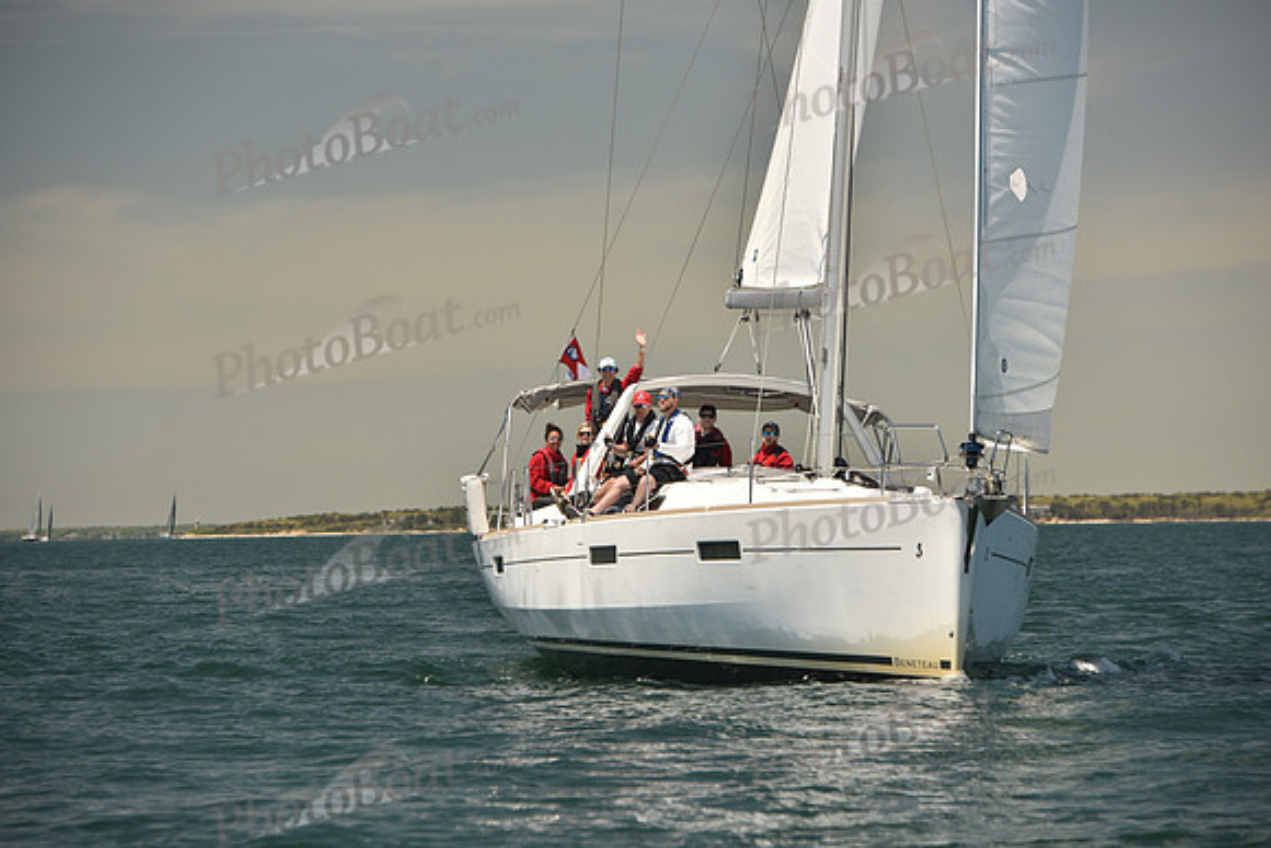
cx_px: 636
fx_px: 6003
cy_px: 424
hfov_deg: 12.1
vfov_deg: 8.1
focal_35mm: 170
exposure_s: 1/800
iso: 250
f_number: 5.6
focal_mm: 170
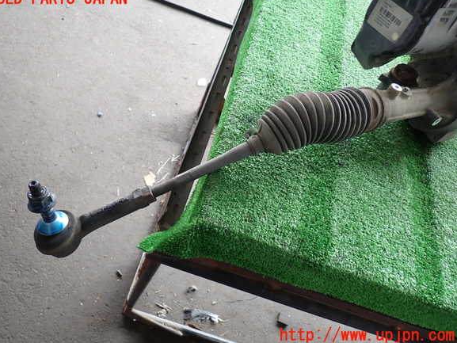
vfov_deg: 53.1
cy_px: 167
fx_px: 343
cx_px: 221
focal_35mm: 26
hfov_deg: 67.3
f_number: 2
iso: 160
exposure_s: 1/60
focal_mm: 4.5
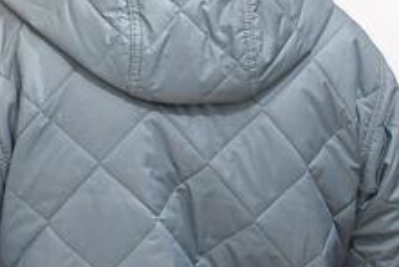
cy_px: -31
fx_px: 1310
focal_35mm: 118
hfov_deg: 17.3
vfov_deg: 11.5
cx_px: 273
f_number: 4
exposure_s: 1/200
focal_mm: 23
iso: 1600
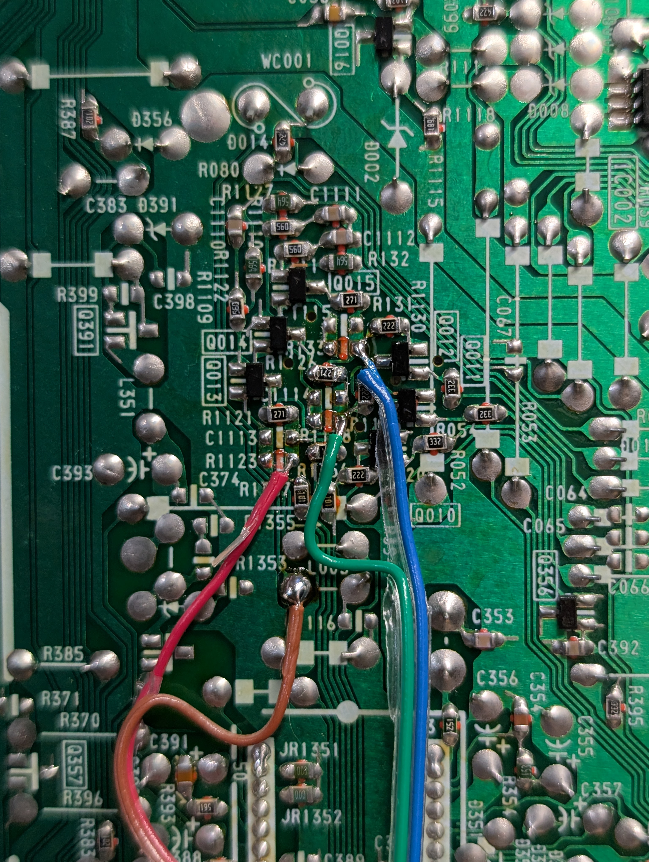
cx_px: 324
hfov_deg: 29.7
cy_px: 431
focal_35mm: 49
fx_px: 1222
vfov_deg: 38.9
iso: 118
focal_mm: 6.9
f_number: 1.68
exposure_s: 1/120
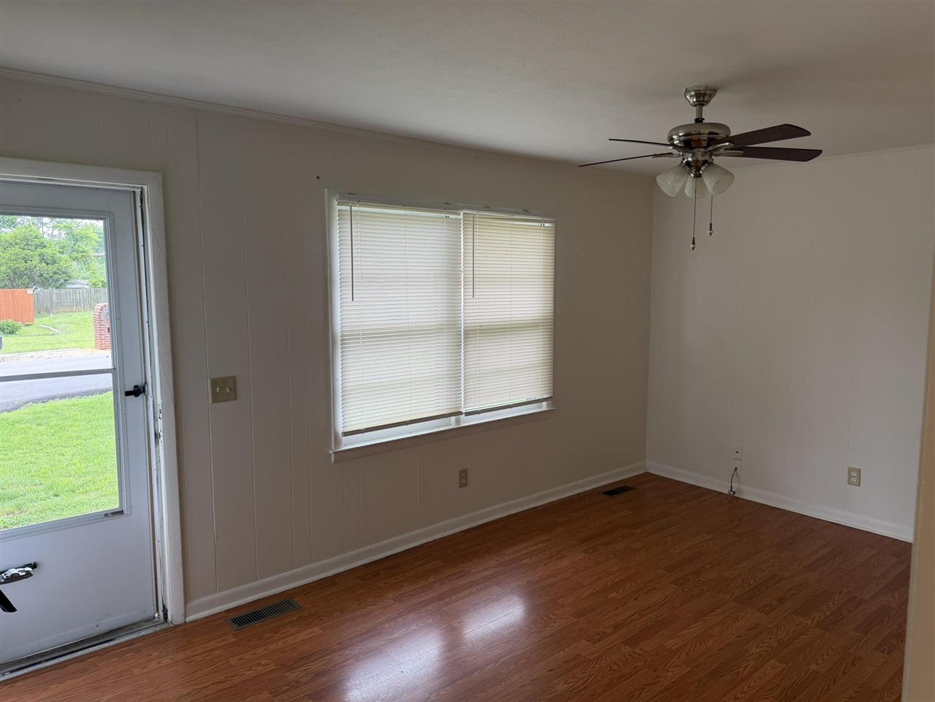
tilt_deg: -7.8
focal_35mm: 24
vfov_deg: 56.8
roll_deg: -0.3
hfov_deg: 71.6
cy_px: 351
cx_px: 468
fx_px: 648
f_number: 1.78
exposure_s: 1/190
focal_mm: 6.76
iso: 100
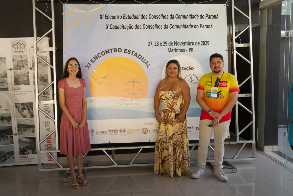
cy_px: 98
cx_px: 146
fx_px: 285
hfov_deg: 54.4
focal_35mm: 35
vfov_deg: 37.9
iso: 200
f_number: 4
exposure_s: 1/100
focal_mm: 35
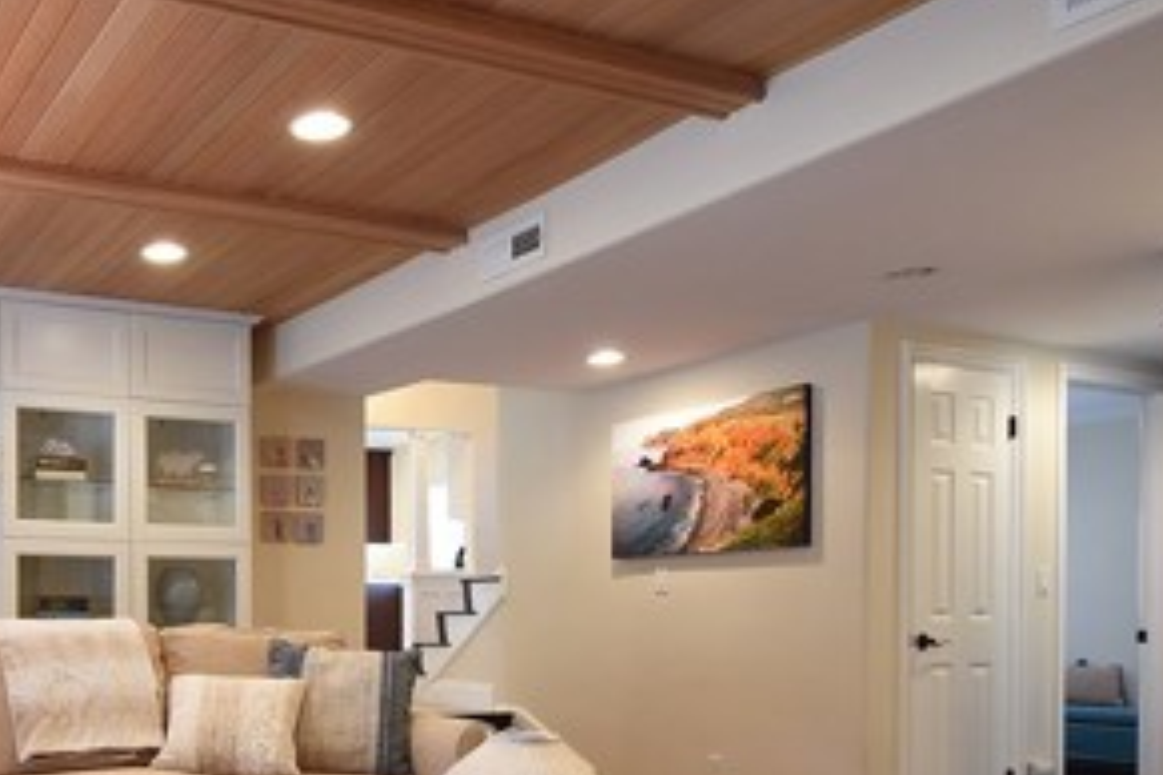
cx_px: 164
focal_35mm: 33
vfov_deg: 38.2
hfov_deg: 51.9
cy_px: 639
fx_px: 1066
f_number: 8
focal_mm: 10
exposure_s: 1/8
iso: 640
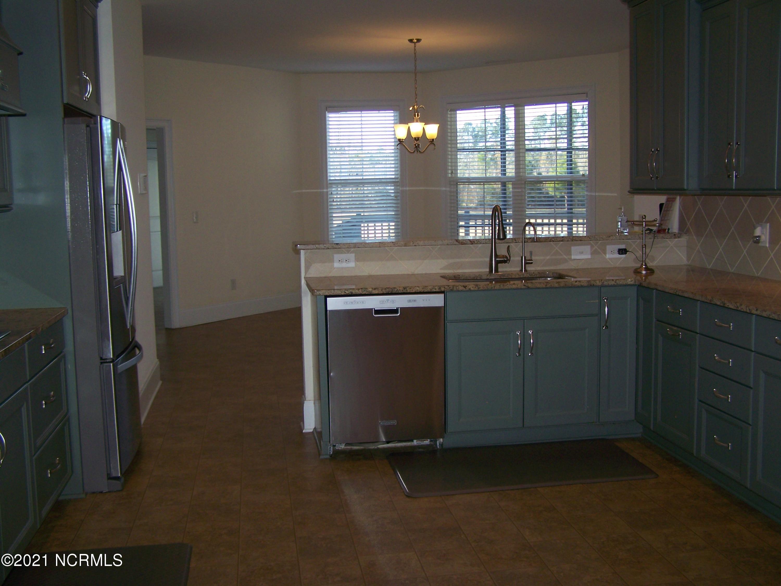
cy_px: 293
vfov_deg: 37.7
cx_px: 390
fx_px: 857
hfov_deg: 49.0
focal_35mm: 38
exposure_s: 1/60
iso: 80
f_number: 2.8
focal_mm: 6.3
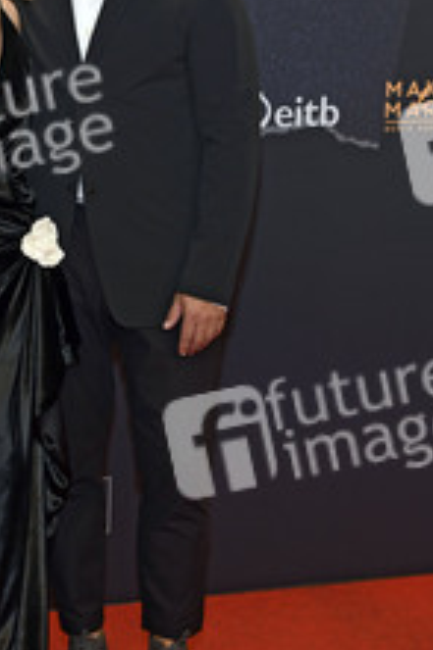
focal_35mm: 154
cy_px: 282
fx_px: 2783
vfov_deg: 13.3
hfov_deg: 8.9
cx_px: 47
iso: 800
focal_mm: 85
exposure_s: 1/320
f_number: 4.5
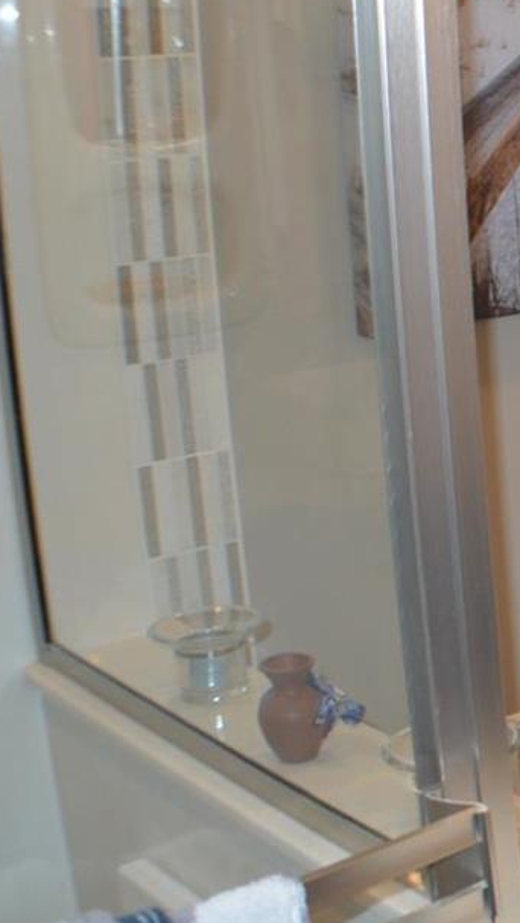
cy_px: 328
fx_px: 2228
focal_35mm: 91
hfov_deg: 12.0
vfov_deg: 23.3
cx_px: 999
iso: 400
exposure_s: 1/80
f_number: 4
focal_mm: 22
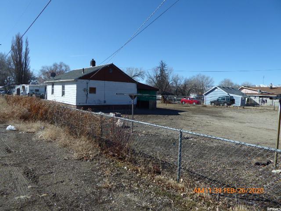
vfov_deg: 54.9
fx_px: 203
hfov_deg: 69.4
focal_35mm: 25
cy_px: 106
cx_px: 140
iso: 80
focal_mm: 4.3
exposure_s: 1/800
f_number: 3.3
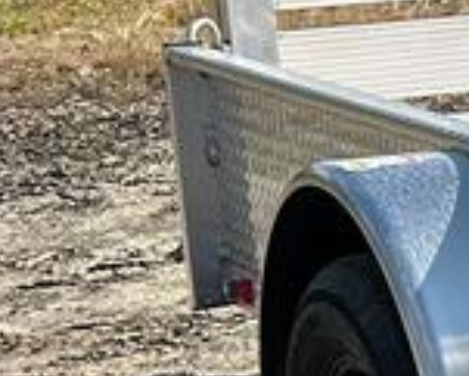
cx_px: 1702
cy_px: 183
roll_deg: +0.3
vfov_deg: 7.2
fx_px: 2986
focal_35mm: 215
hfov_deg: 7.2
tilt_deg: -5.8
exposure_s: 1/4831
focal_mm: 5.7
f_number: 1.5
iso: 50
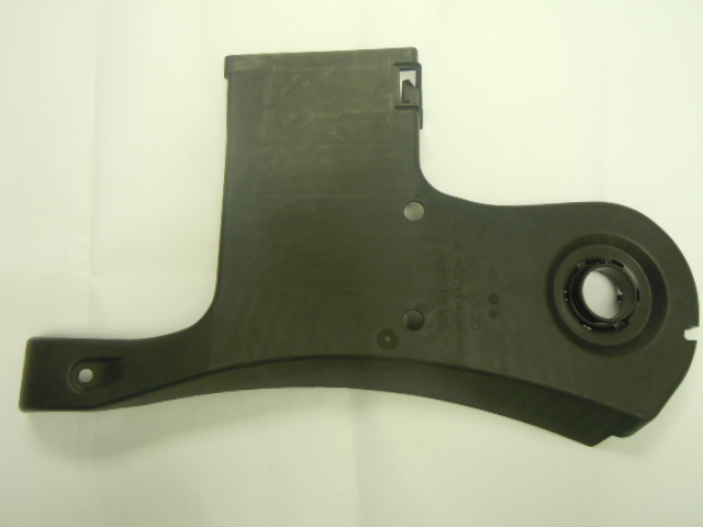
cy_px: 264
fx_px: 609
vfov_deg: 46.8
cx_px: 352
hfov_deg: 60.0
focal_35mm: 30
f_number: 3.5
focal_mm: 5.4
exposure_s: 1/40
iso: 400
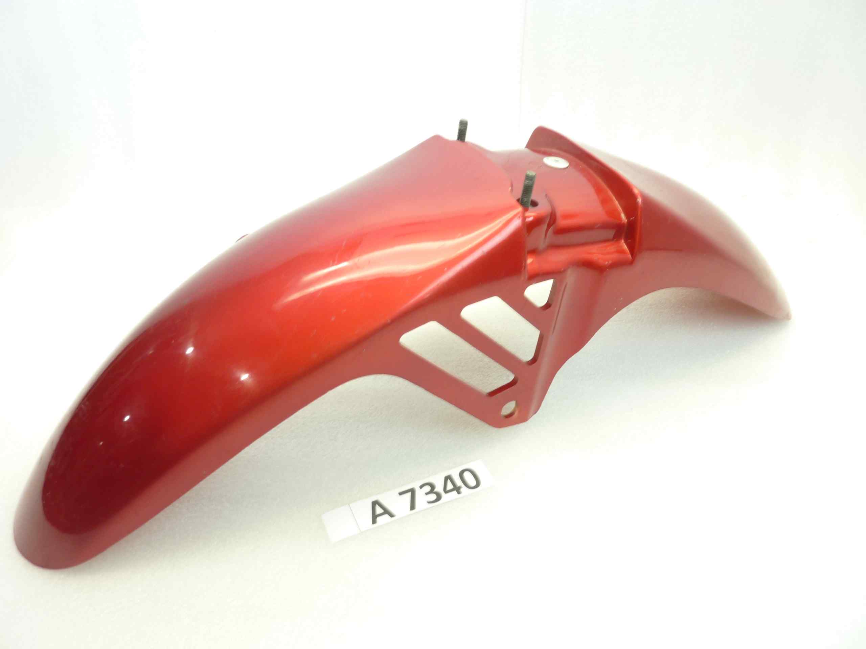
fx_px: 625
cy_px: 324
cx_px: 433
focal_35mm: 25
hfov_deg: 69.4
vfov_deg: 54.9
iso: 80
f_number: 3.3
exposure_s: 1/10
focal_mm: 4.1
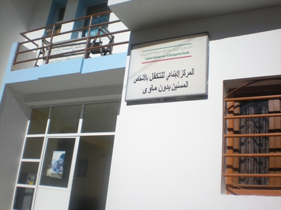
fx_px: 308
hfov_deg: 49.0
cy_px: 105
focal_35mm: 38
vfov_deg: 37.7
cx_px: 140
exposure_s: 1/1000
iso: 64
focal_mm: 6.3
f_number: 4.6
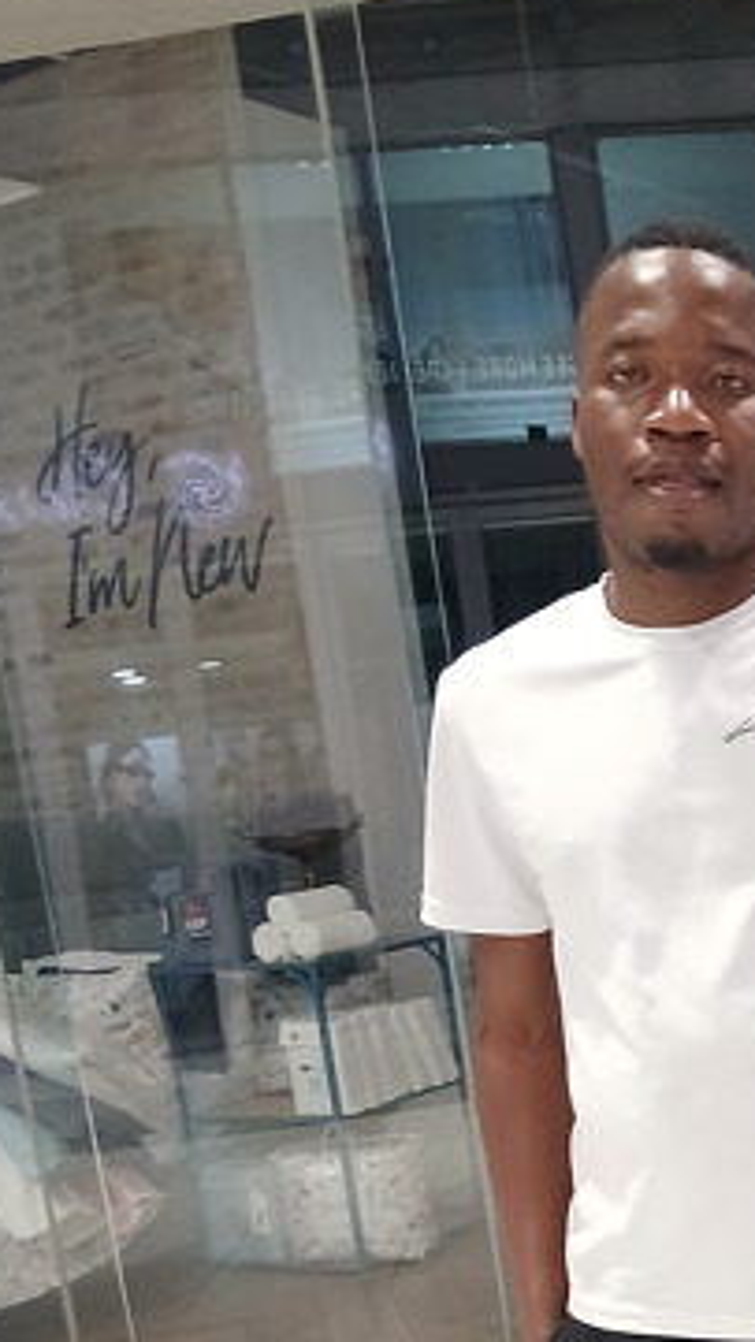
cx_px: 775
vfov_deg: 35.8
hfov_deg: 21.0
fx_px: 1958
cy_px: 1186
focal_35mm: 55
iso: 640
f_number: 1.8
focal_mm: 3.98
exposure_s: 1/20
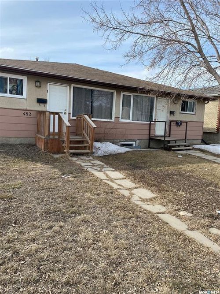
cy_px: 147
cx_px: 110
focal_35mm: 26
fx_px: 220
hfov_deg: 53.0
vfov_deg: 67.3
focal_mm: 4.25
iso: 32
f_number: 1.8
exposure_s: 1/2817
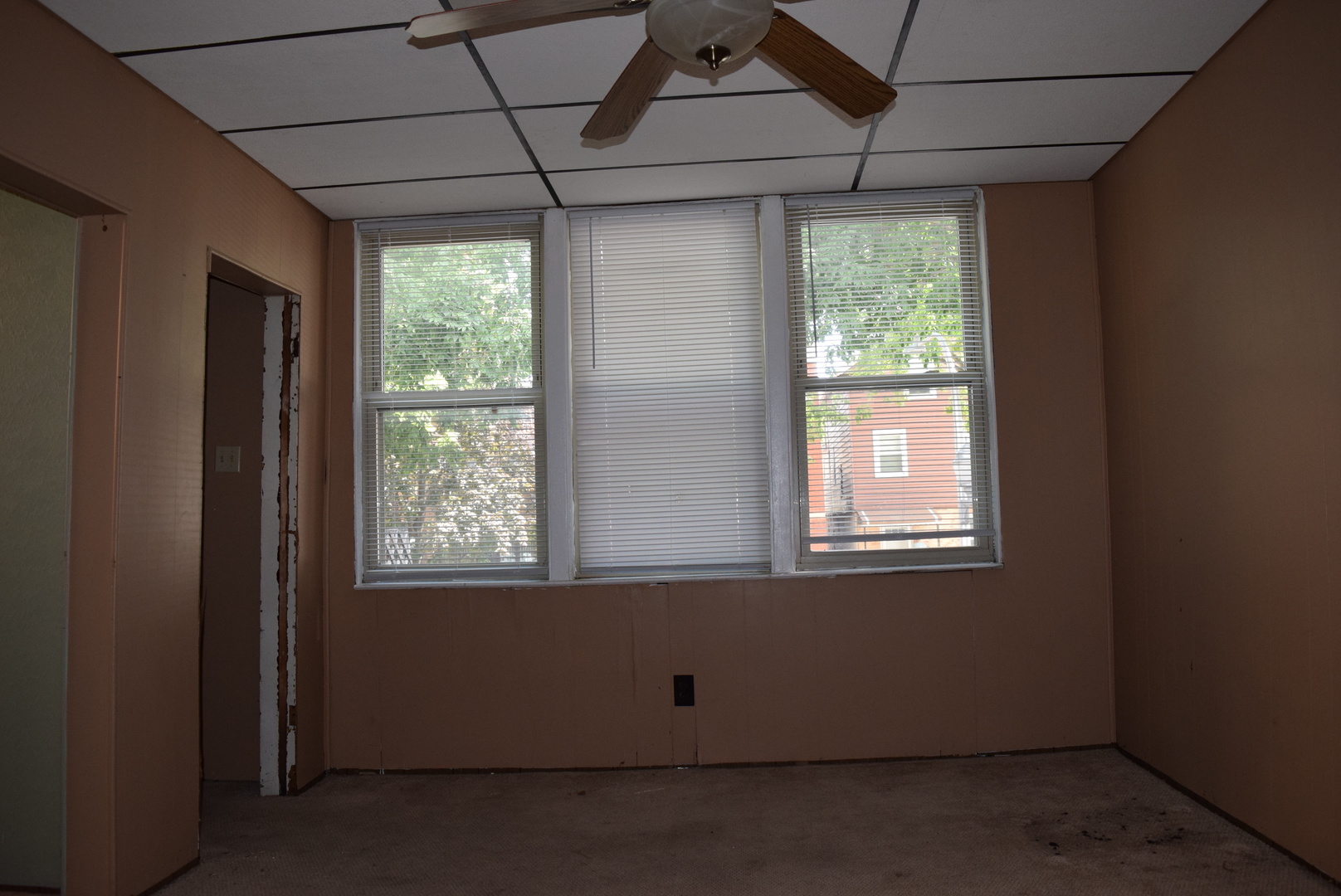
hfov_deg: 67.3
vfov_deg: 48.0
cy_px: 448
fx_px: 1006
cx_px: 670
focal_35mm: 27
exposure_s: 1/100
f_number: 5
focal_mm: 18
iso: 800
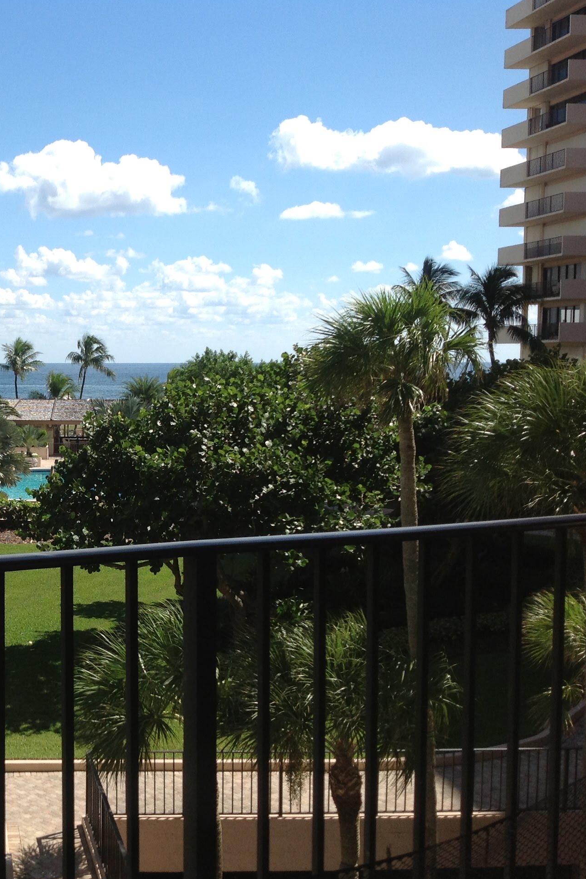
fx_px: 1196
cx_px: -2
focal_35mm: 49
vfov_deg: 40.3
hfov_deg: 26.1
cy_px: 438
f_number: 2.4
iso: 50
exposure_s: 1/1592
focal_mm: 4.28
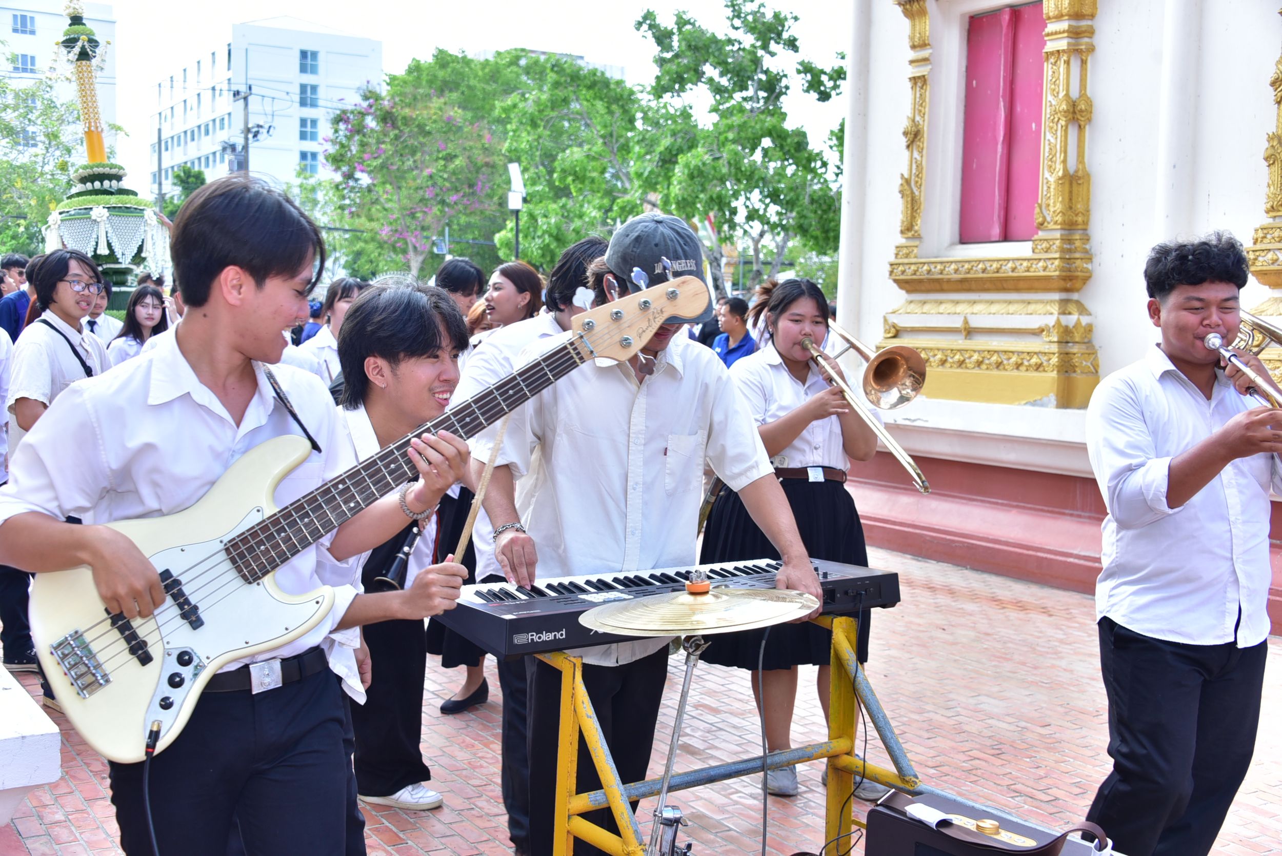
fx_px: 1425
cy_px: 428
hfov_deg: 48.4
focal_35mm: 40
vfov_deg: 33.4
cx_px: 641
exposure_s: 1/200
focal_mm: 40
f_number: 6.3
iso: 320
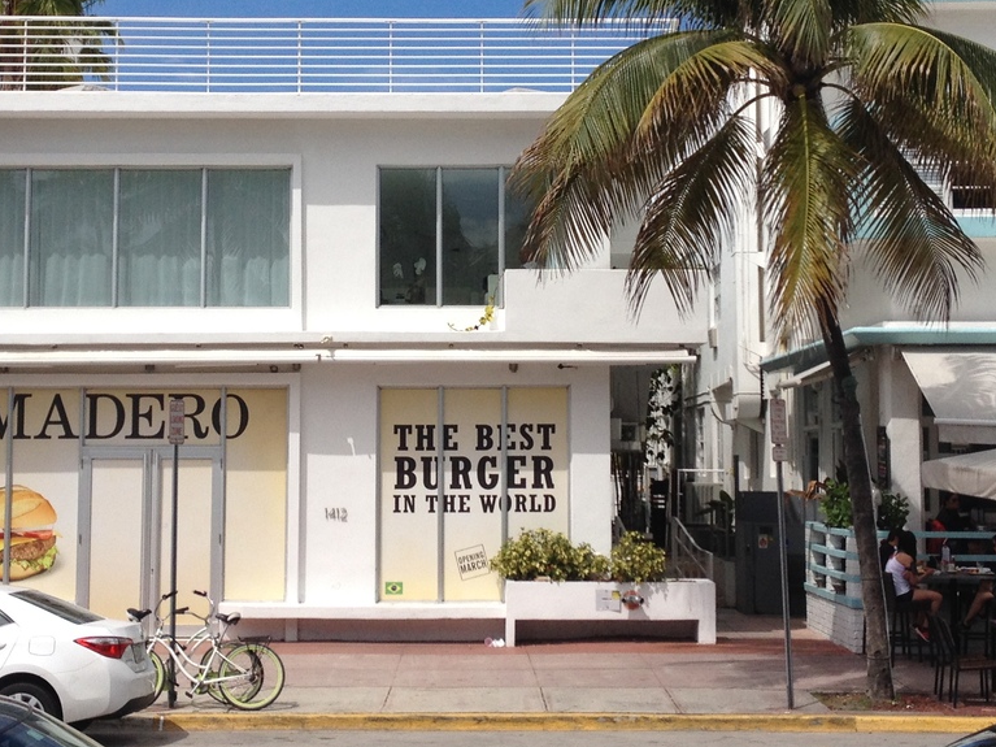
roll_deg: +0.8
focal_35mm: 73
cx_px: 444
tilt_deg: +2.8
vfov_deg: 20.1
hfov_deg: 26.7
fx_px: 2100
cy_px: 278
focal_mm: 4.28
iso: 50
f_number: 2.4
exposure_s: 1/2762
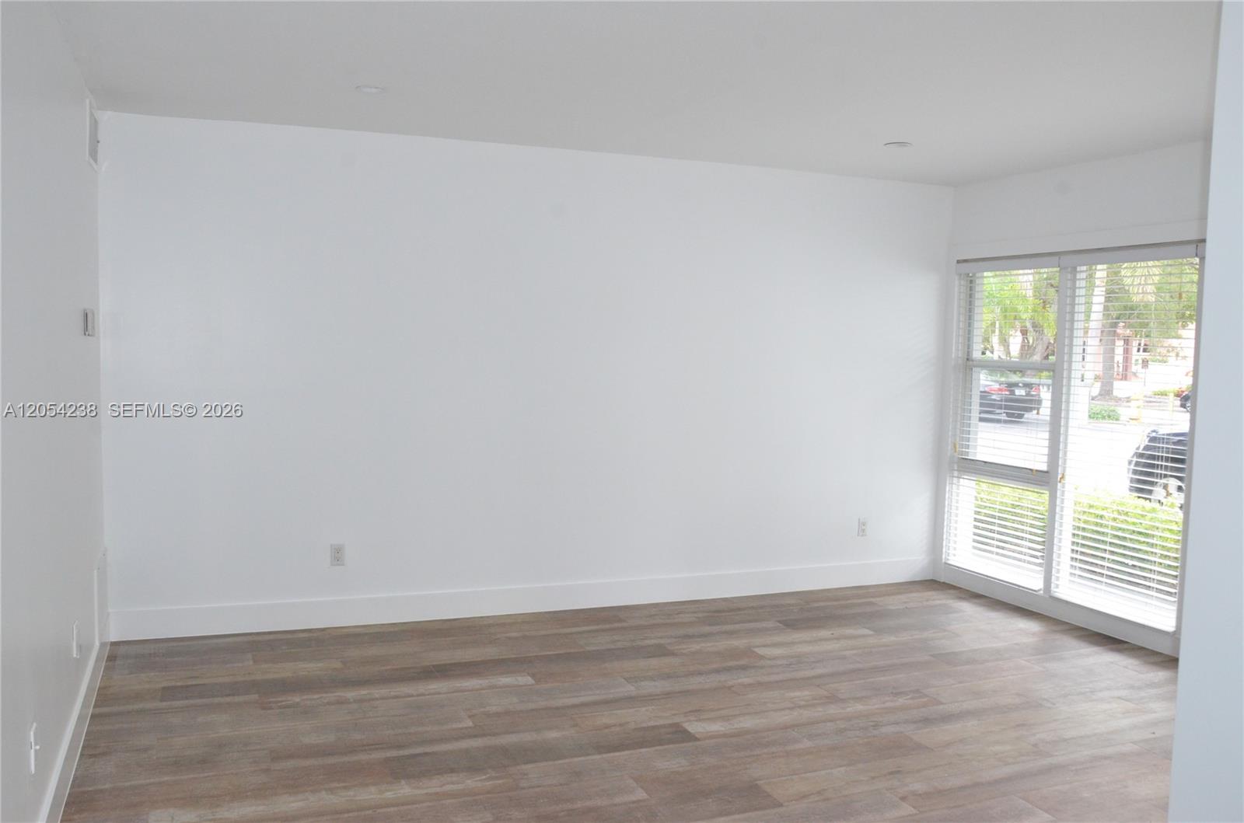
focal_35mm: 30
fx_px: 1034
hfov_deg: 62.0
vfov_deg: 43.4
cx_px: 622
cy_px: 412
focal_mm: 20
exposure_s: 1/80
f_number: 11
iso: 2000
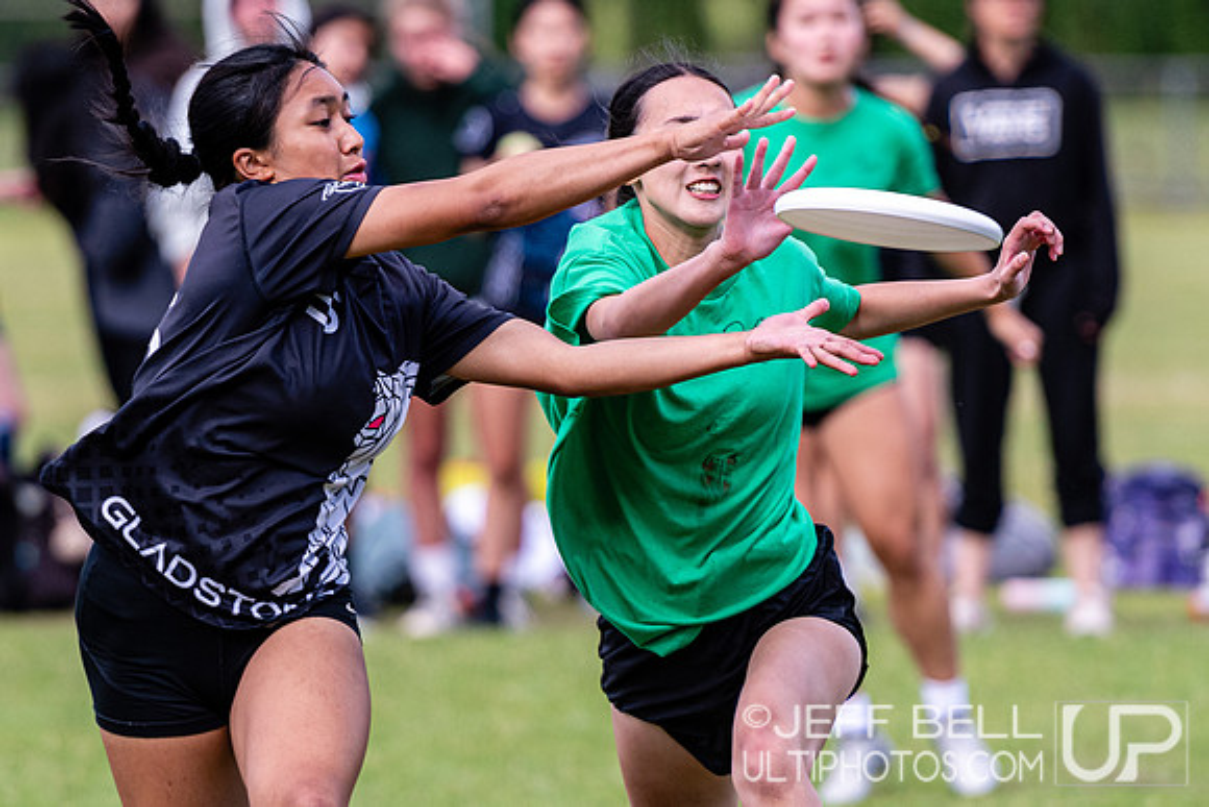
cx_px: 607
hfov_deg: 4.4
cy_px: 412
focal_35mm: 473
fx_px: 15895
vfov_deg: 2.9
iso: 360
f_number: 3.2
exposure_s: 1/2000
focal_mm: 200
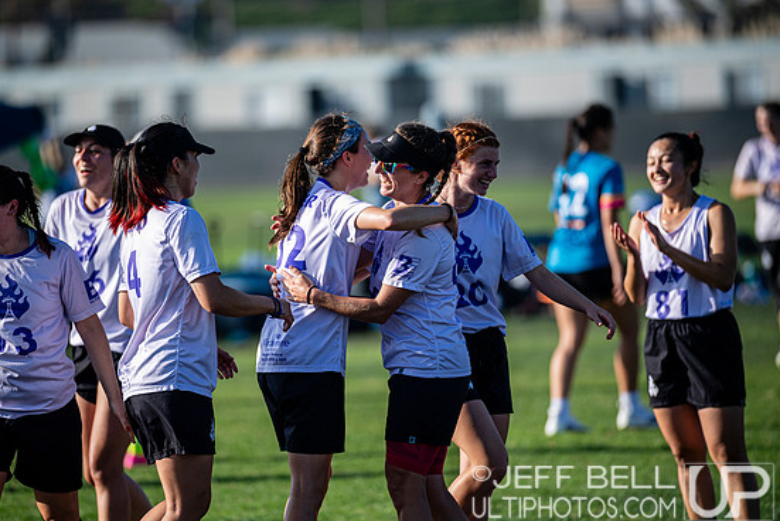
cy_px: 261
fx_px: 6156
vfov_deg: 4.8
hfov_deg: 7.2
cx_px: 378
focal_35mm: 284
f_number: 3.2
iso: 200
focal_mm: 270
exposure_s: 1/2500
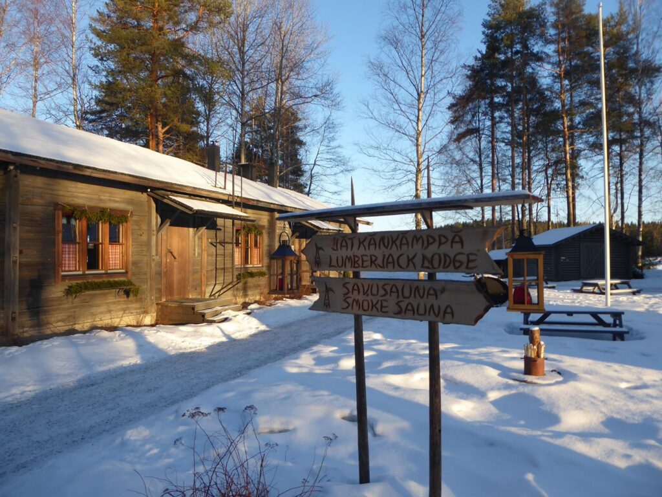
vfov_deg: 54.9
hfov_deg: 69.4
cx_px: 331
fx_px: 478
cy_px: 248
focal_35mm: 25
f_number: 3.3
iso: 80
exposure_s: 1/250
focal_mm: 4.3
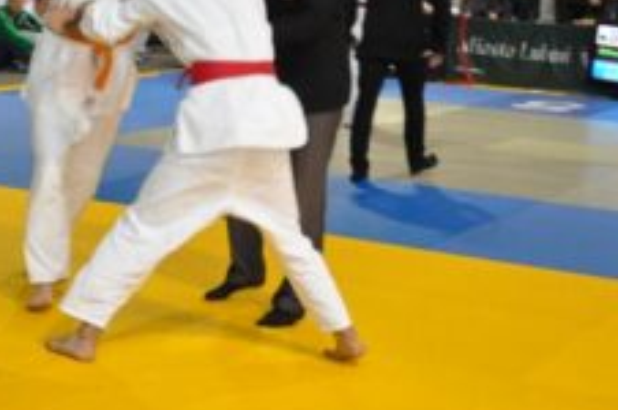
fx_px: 1731
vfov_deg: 13.5
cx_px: 161
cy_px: 115
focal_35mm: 101
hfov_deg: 20.1
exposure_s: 1/60
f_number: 5
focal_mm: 38
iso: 2000
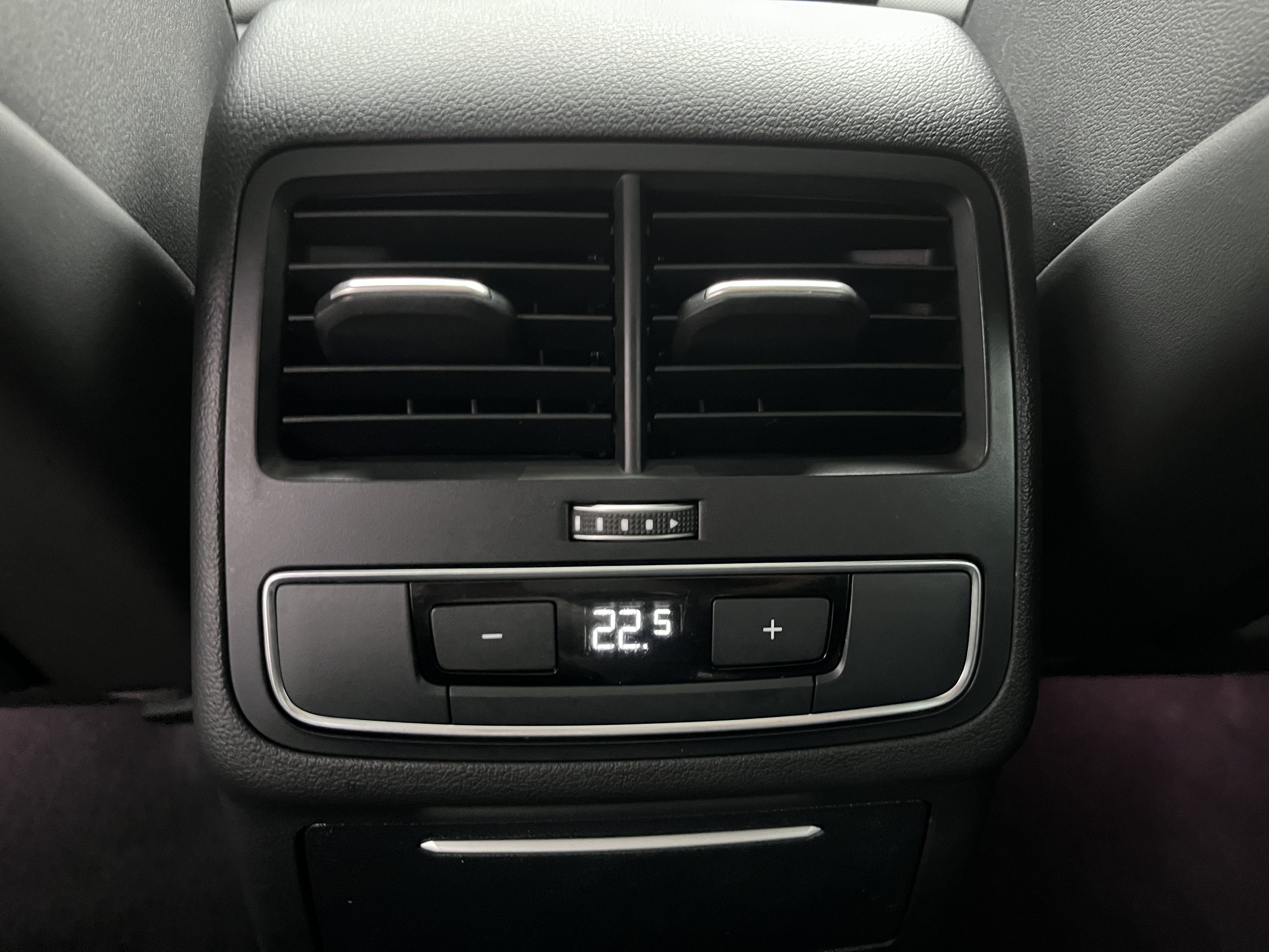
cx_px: 634
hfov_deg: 67.3
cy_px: 476
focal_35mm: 26
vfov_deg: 53.1
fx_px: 953
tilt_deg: -46.5
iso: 800
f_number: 1.6
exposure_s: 1/29
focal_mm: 5.1
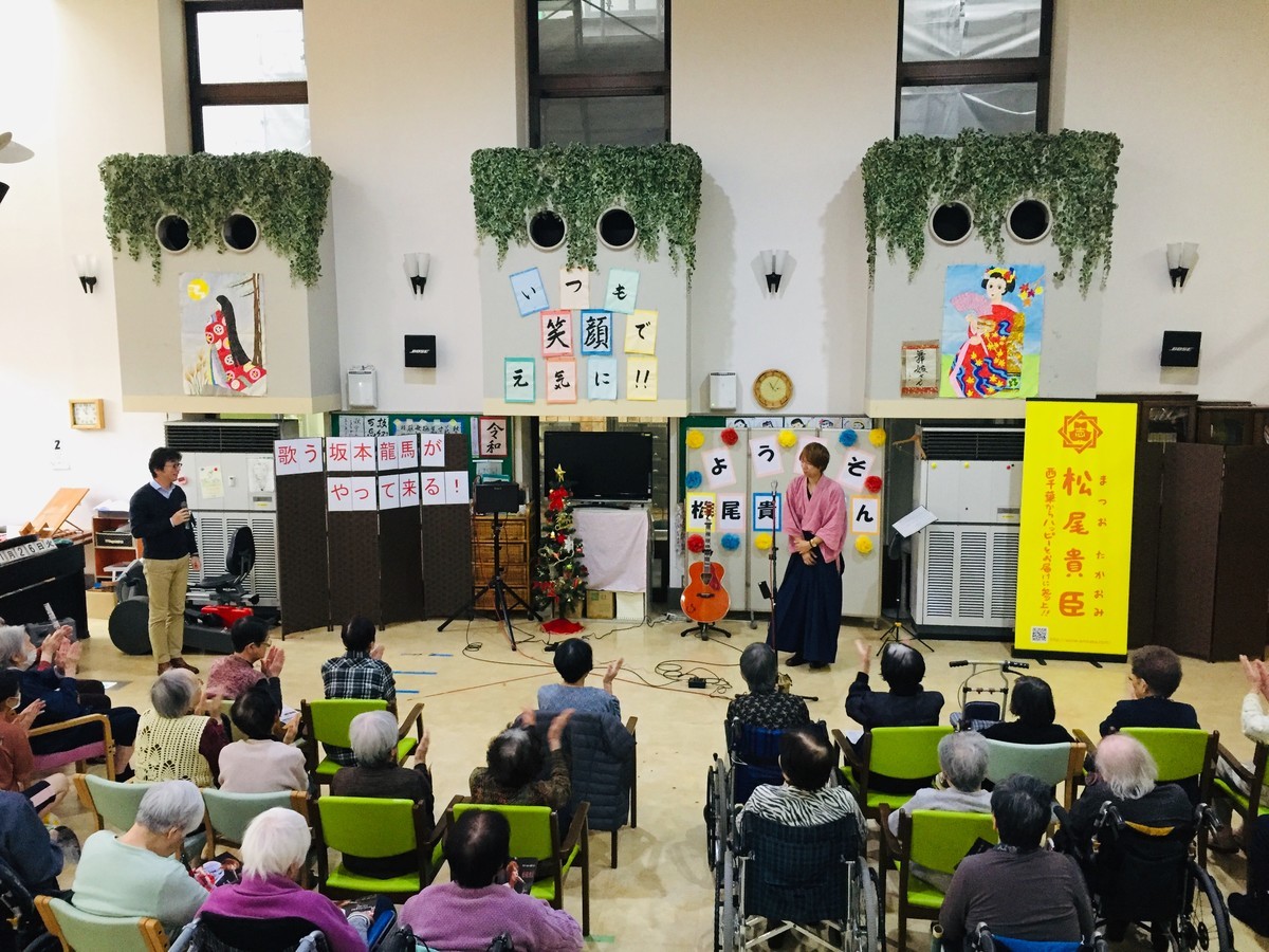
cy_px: 476
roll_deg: -0.3
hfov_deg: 61.7
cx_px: 634
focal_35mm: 29
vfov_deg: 48.2
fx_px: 1063
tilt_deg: -6.9
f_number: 2.2
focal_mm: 4.15
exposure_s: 1/30
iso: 250
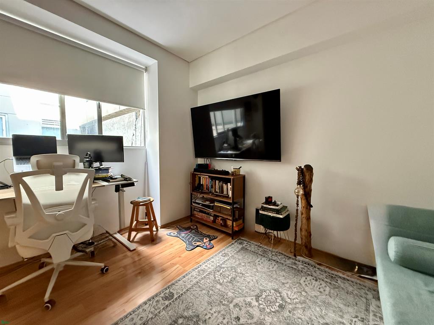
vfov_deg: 85.7
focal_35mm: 14
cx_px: 217
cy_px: 162
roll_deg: +0.0
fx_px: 176
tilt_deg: -2.9
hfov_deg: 102.1
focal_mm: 2.22
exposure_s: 1/60
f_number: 2.2
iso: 800
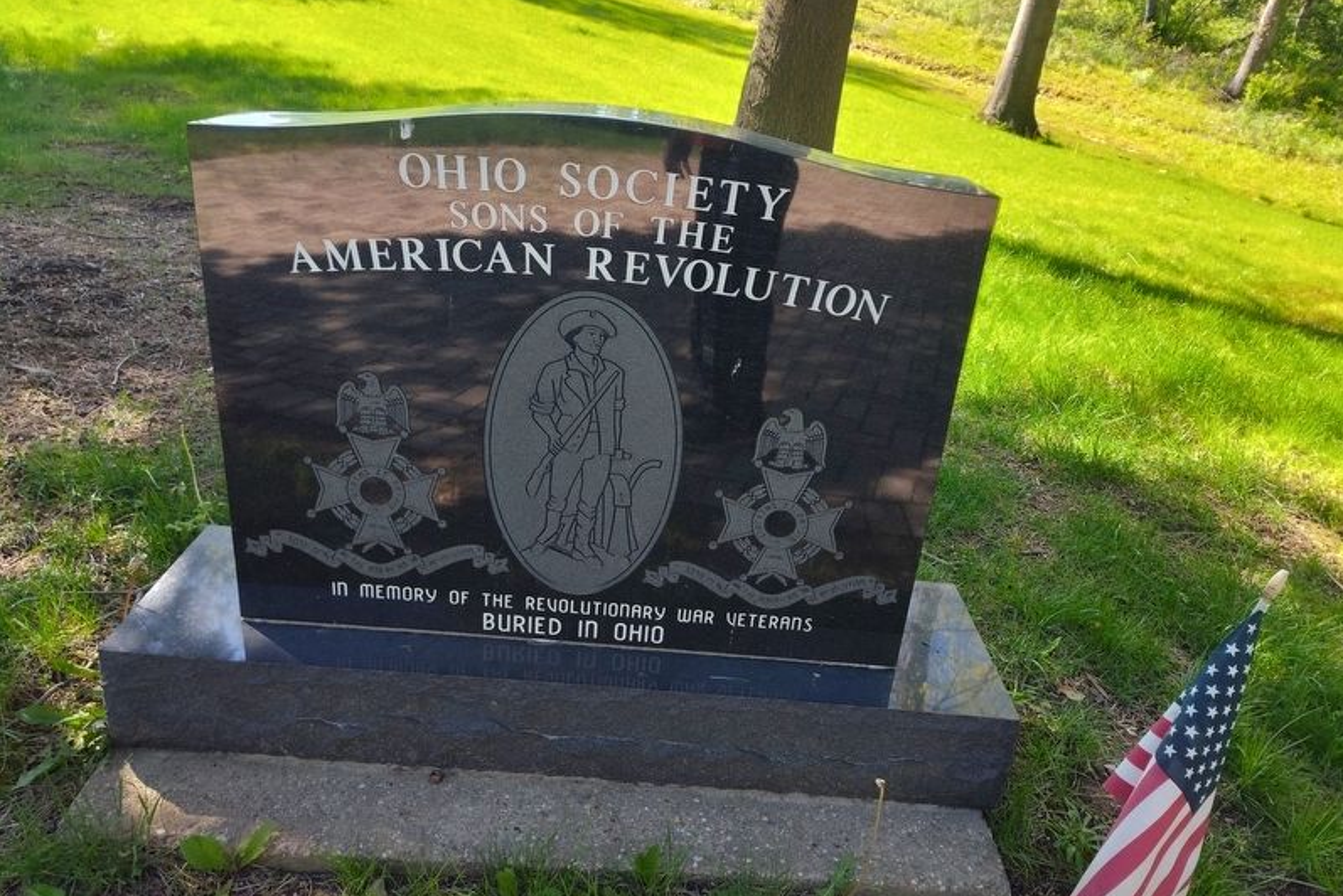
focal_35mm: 24
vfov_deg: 53.1
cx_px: 672
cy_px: 408
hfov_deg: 73.7
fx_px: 896
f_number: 1.8
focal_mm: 5.56
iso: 100
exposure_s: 1/227
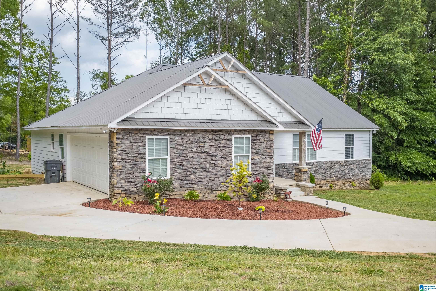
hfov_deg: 53.1
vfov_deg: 36.9
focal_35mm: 36
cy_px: 146
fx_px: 436
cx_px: 218
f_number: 4
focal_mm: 24
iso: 800
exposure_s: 1/2000
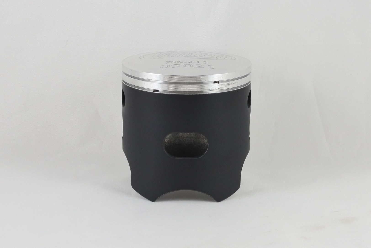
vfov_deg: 31.2
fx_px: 443
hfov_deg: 45.4
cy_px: 124
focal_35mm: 43
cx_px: 186
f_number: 4.5
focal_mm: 16.1
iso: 450
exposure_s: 1/125
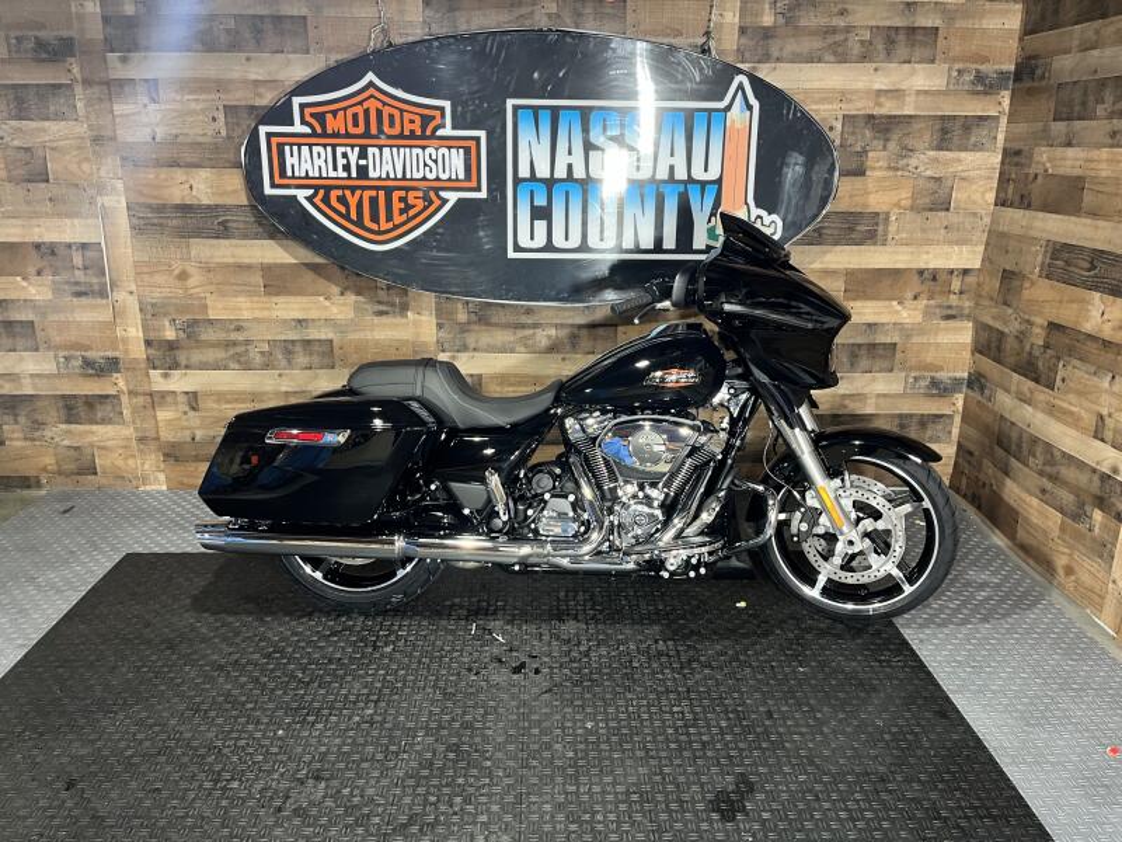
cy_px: 421
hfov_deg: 67.3
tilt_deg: -18.2
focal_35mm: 26
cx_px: 561
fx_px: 843
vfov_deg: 53.1
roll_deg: -0.5
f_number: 1.6
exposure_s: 1/60
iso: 200
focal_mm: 5.1
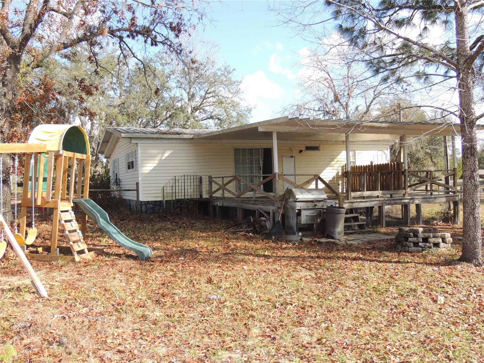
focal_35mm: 30
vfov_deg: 46.8
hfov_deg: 60.0
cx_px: 242
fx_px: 419
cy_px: 182
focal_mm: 5.3
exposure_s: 1/400
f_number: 3.1
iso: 100
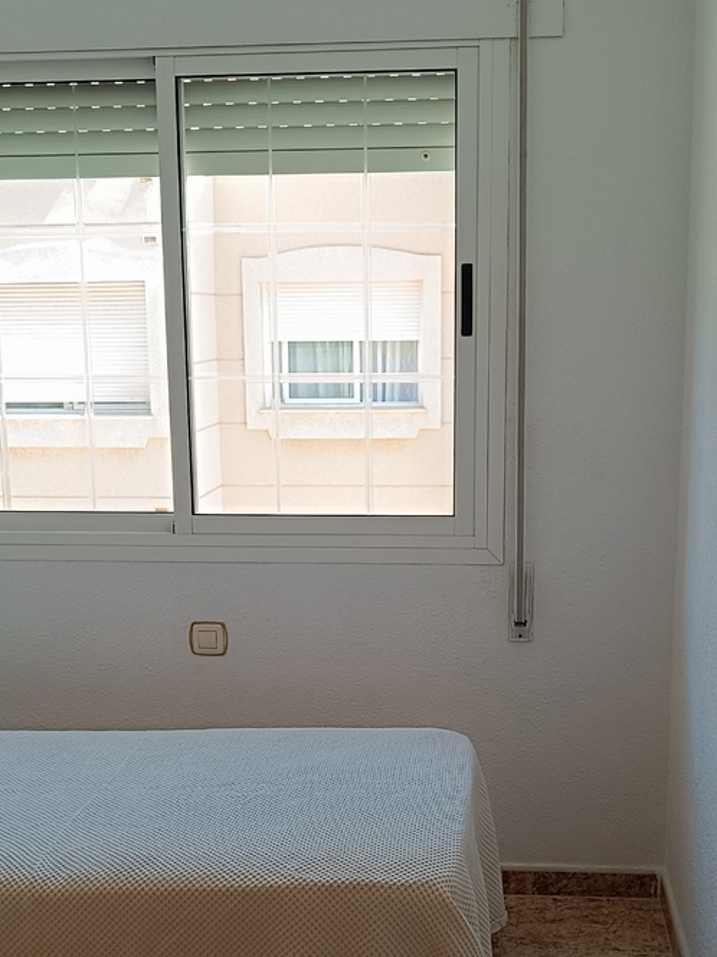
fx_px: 1437
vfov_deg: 36.4
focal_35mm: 52
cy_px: 650
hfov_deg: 28.0
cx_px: 366
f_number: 1.88
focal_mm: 5.59
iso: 82
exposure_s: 1/101
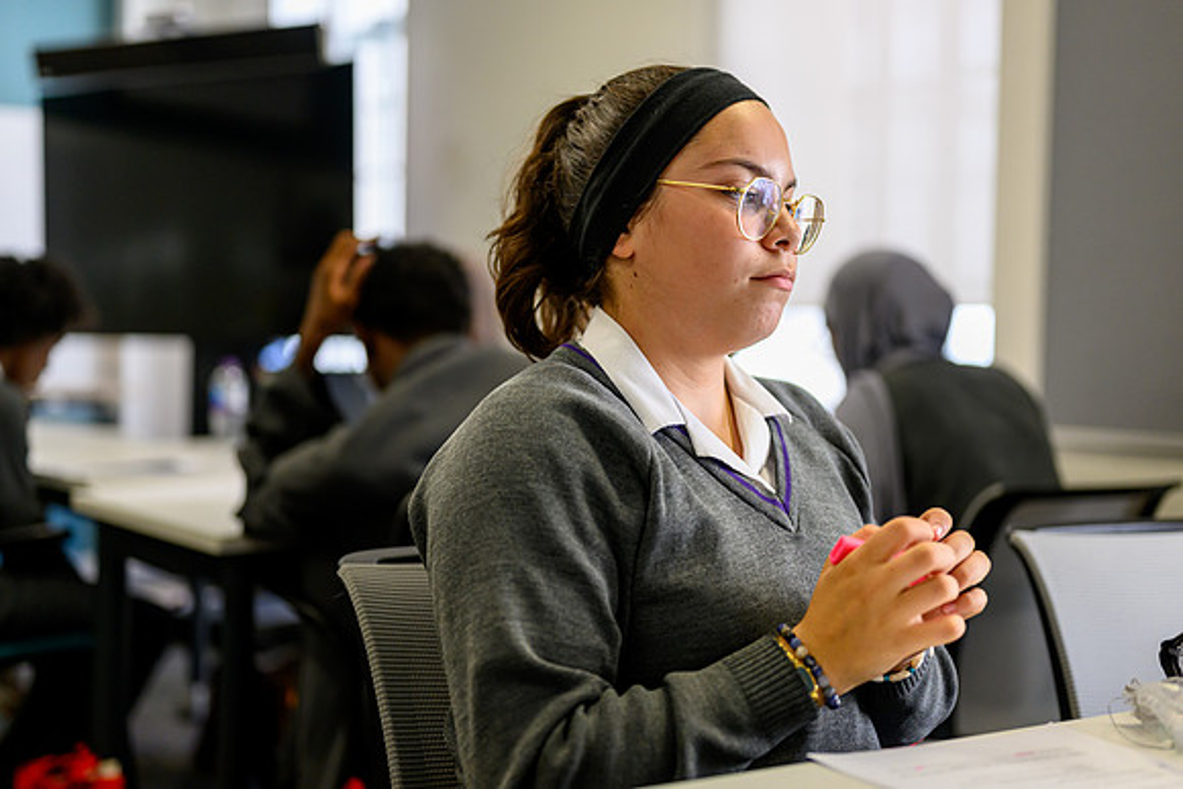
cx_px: 592
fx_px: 1691
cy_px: 394
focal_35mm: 51
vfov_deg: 26.3
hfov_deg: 38.6
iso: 1000
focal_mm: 50
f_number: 1.8
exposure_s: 1/640
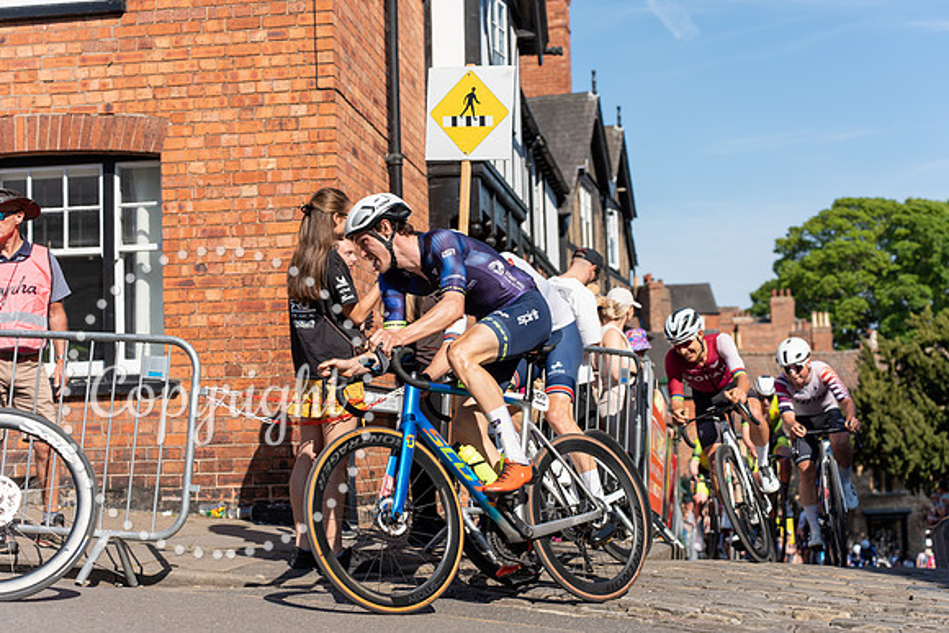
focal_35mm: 56
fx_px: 1476
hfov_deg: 35.6
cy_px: 316
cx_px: 474
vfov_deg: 24.2
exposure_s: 1/1000
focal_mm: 56
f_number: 3.5
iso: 100
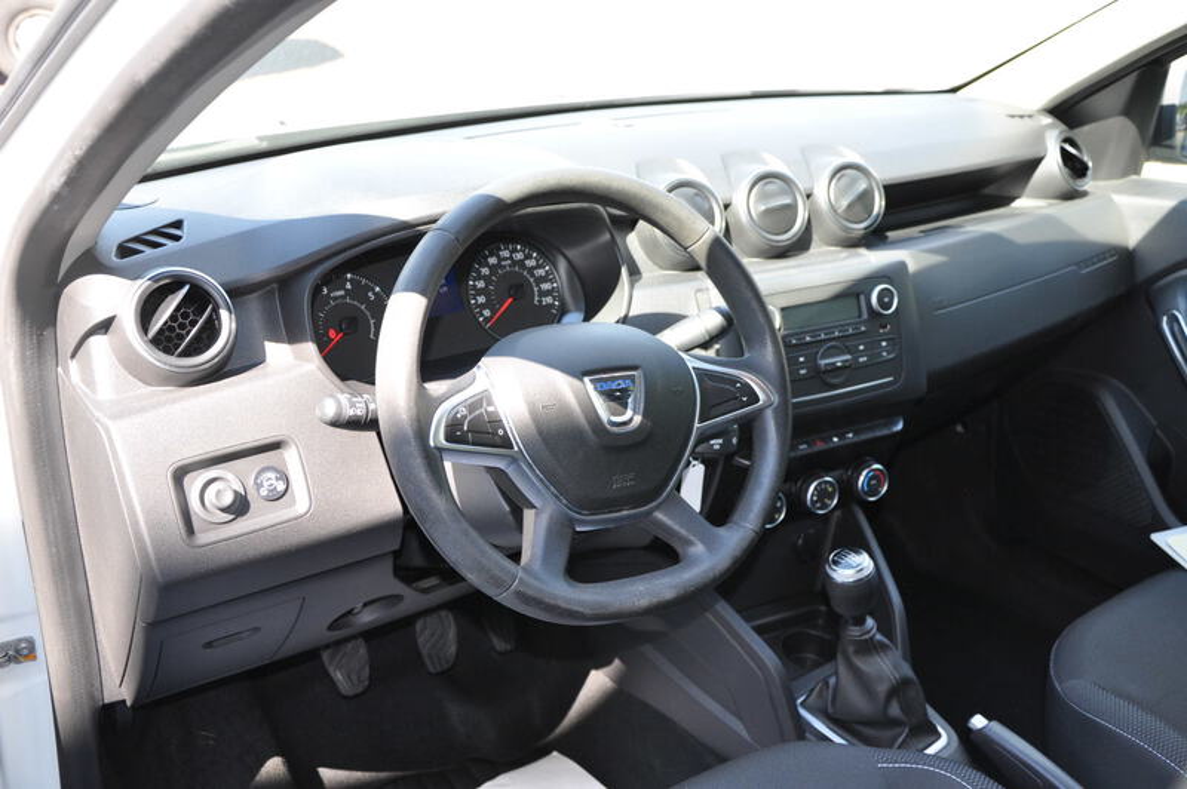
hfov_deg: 53.2
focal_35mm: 36
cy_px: 394
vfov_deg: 36.8
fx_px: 1186
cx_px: 594
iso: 400
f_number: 3.8
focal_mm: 24
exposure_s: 1/125
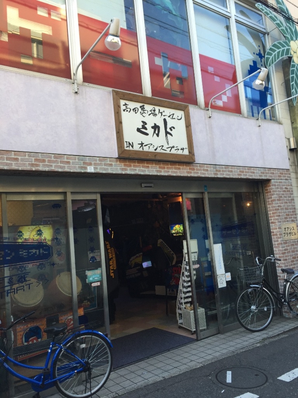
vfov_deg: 61.7
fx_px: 333
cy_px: 199
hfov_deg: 48.2
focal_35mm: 29
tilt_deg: +6.5
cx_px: 149
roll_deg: +7.2
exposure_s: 1/120
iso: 40
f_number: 2.2
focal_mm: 4.15
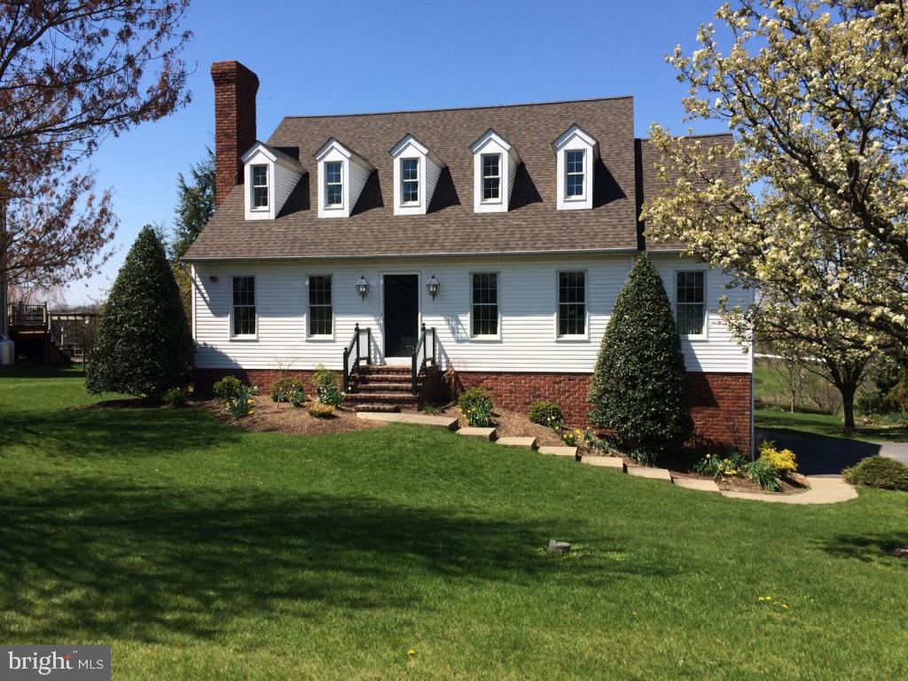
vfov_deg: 48.2
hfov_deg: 61.7
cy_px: 340
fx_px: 761
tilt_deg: -0.3
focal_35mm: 29
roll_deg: +0.4
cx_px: 454
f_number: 2.2
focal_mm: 4.15
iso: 32
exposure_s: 1/1953
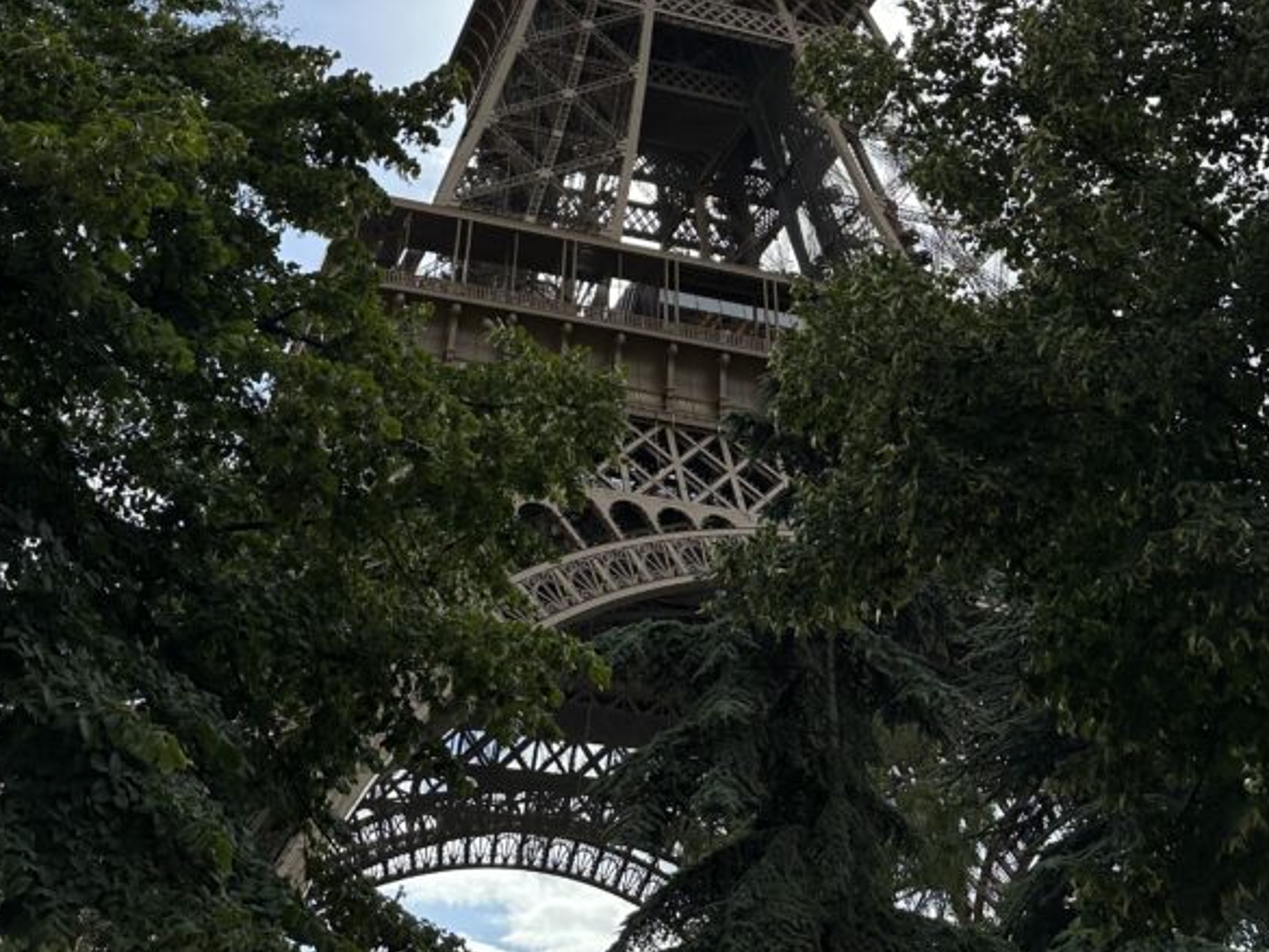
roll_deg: -1.3
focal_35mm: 42
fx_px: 1540
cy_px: -2
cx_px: 629
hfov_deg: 44.8
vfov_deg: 31.7
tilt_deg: +40.6
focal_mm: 6.86
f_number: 1.78
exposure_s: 1/7576
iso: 80
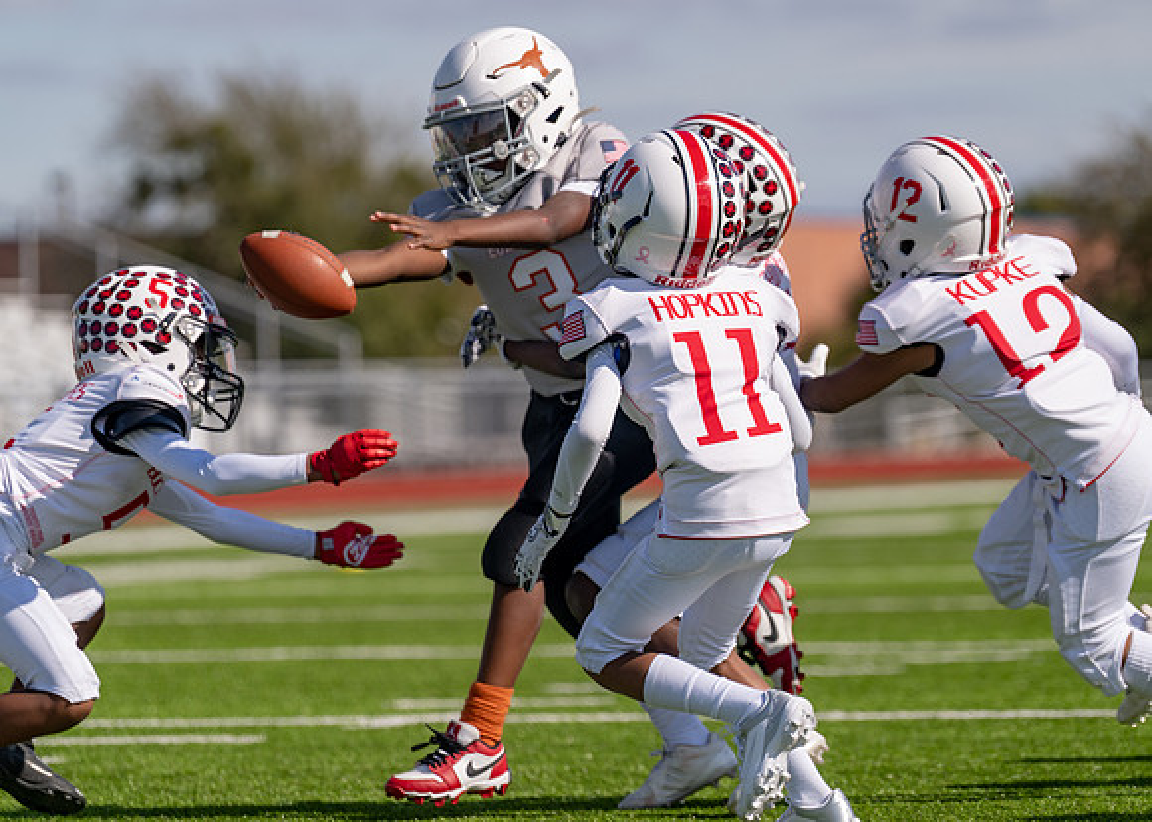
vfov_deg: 6.6
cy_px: 411
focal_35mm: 219
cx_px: 576
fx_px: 7163
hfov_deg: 9.2
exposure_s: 1/2000
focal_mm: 209
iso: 160
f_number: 4
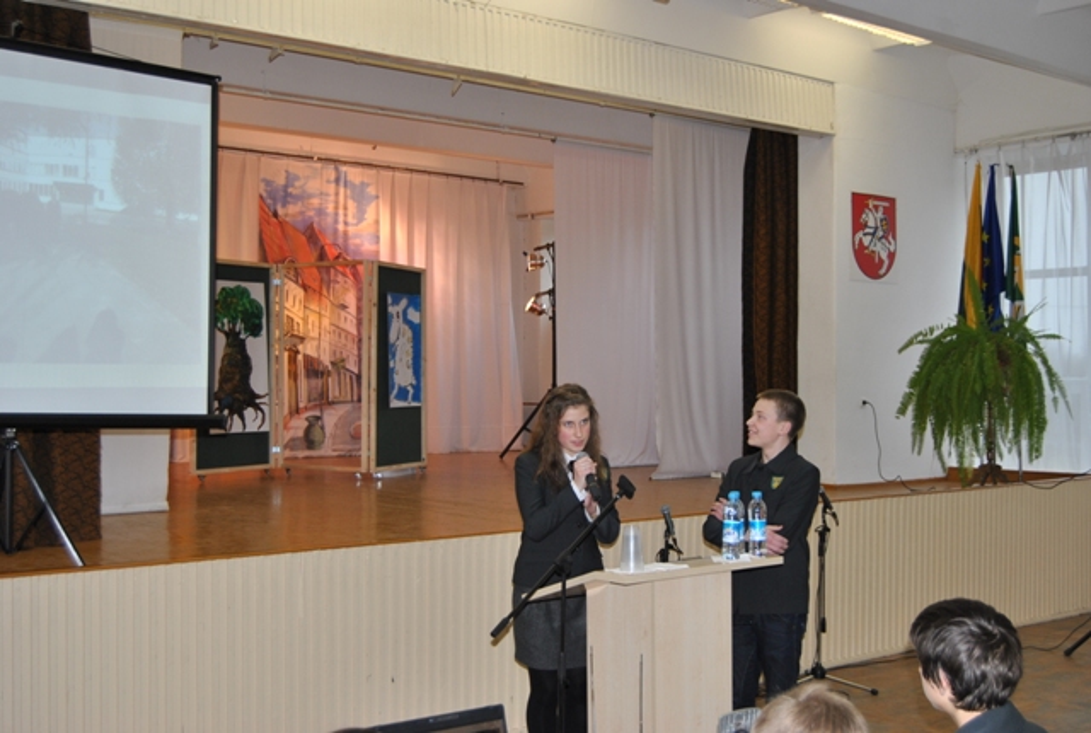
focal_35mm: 45
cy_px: 366
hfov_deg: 43.5
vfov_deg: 30.0
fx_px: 1367
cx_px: 546
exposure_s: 1/80
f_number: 4.5
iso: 200
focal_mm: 30
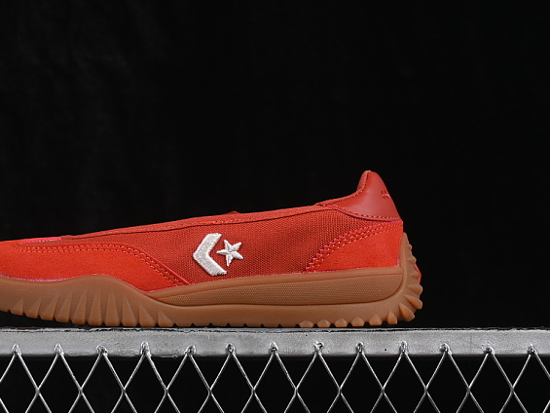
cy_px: 167
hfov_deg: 19.2
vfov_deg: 14.5
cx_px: 195
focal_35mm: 102
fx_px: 1621
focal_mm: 50
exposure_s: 1/80
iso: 160
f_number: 8
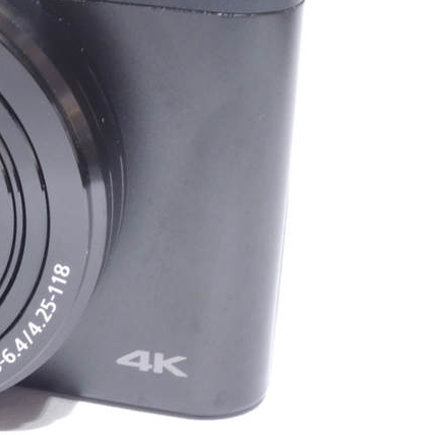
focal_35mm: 124
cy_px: 90
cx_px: -123
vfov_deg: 14.0
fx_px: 1763
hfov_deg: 13.6
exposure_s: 1/20
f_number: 5.2
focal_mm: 9
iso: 400
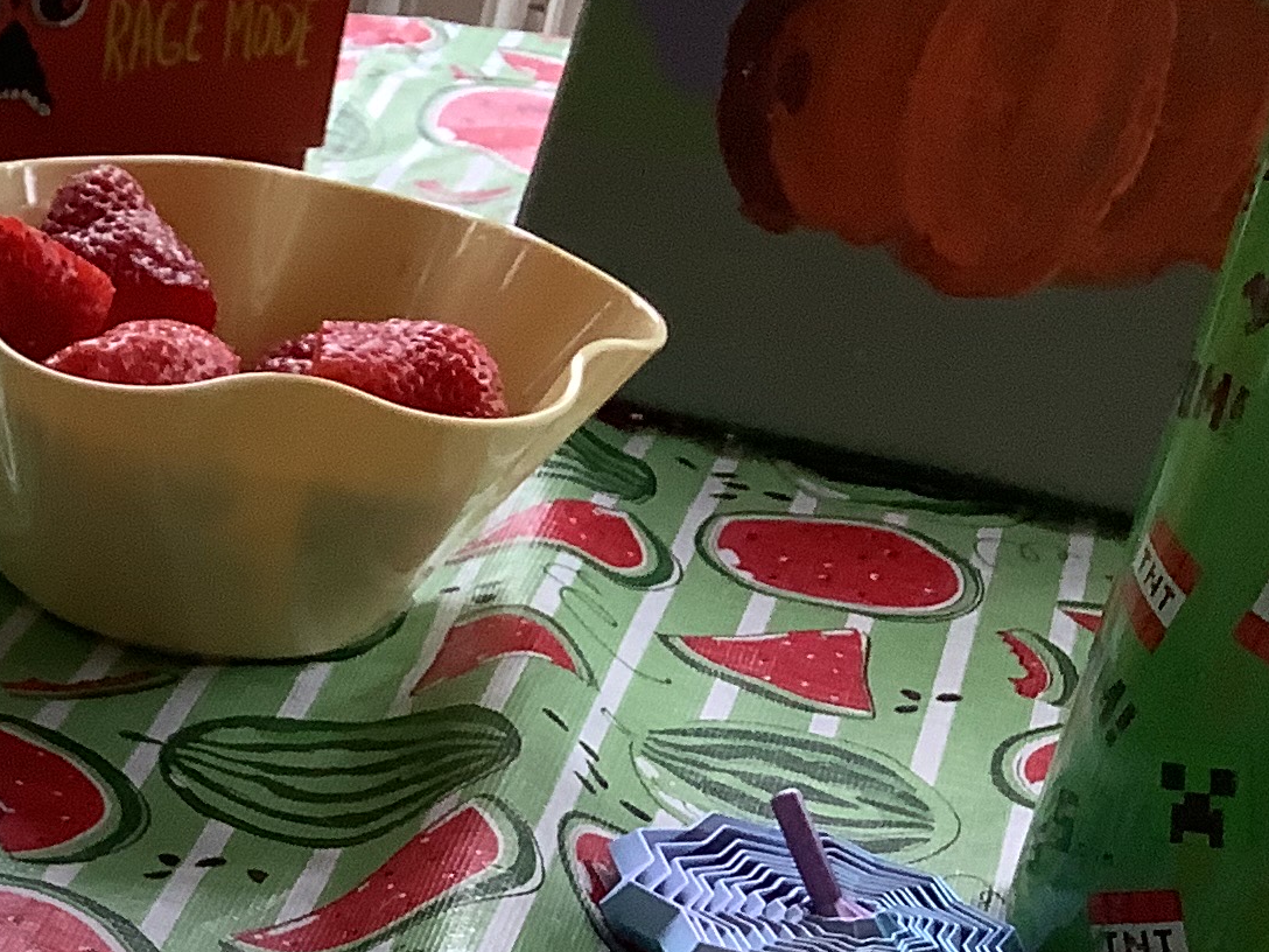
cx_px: -547
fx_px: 3409
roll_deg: -5.5
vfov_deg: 15.6
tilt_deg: -28.3
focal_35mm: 93
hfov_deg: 18.9
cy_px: 986
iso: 100
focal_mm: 3.3
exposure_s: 1/60
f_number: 2.4
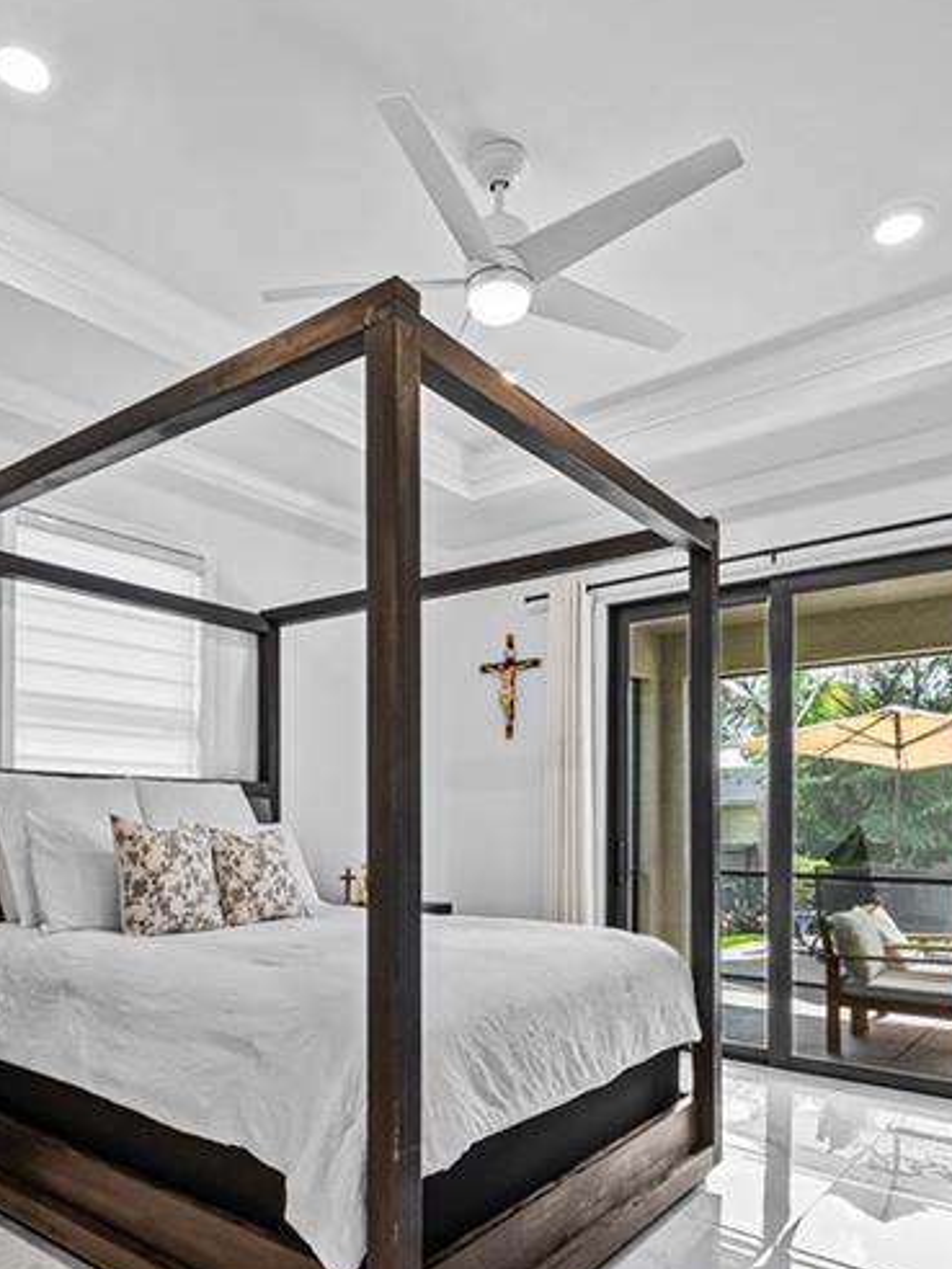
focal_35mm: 24
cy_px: 821
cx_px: 402
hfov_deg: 56.6
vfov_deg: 70.0
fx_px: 880
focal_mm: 12
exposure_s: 1/2
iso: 200
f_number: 9
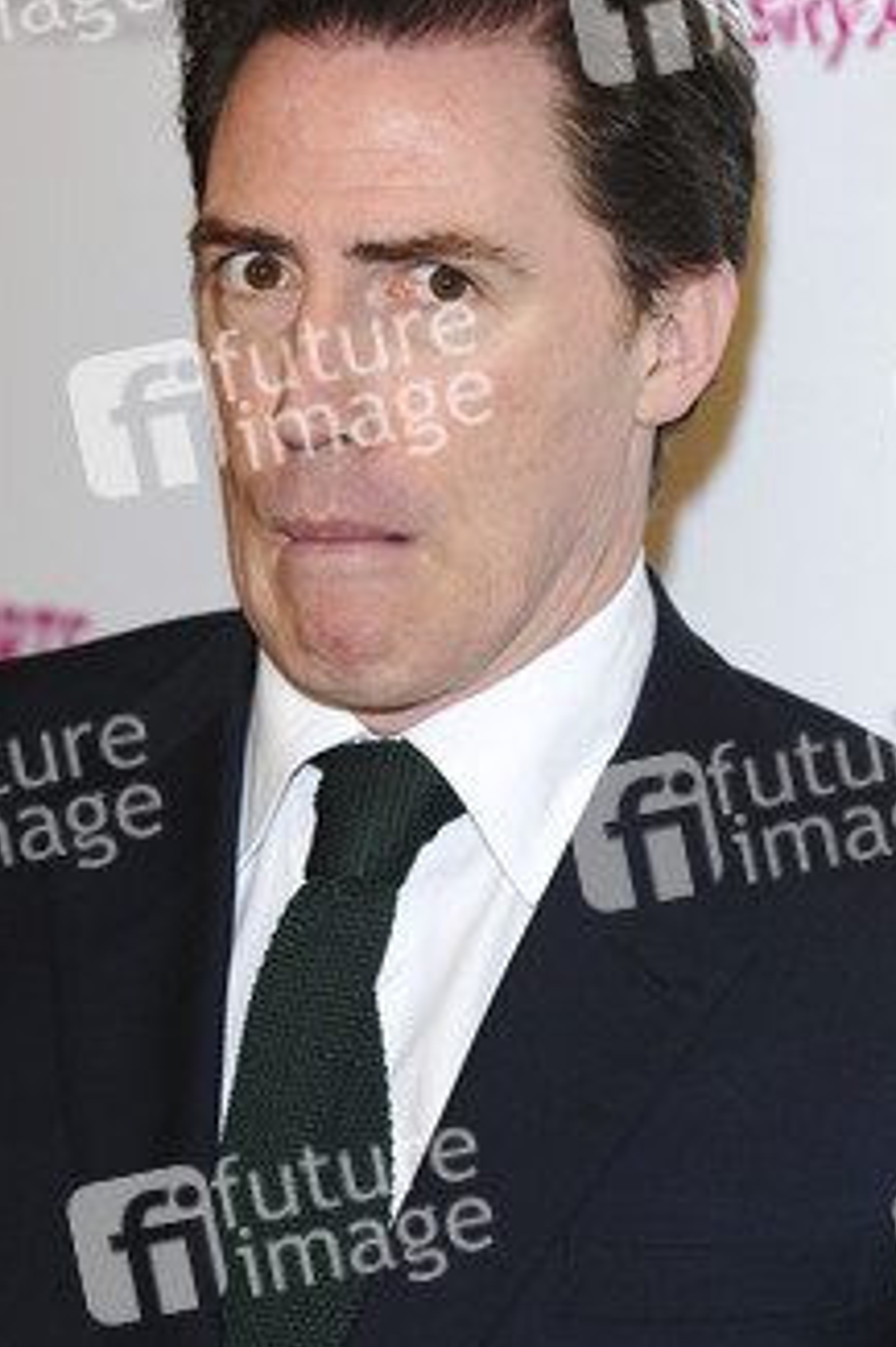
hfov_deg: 6.7
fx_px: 7698
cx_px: 401
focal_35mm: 206
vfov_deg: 10.0
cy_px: 607
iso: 640
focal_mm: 112
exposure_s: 1/160
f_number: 4.5
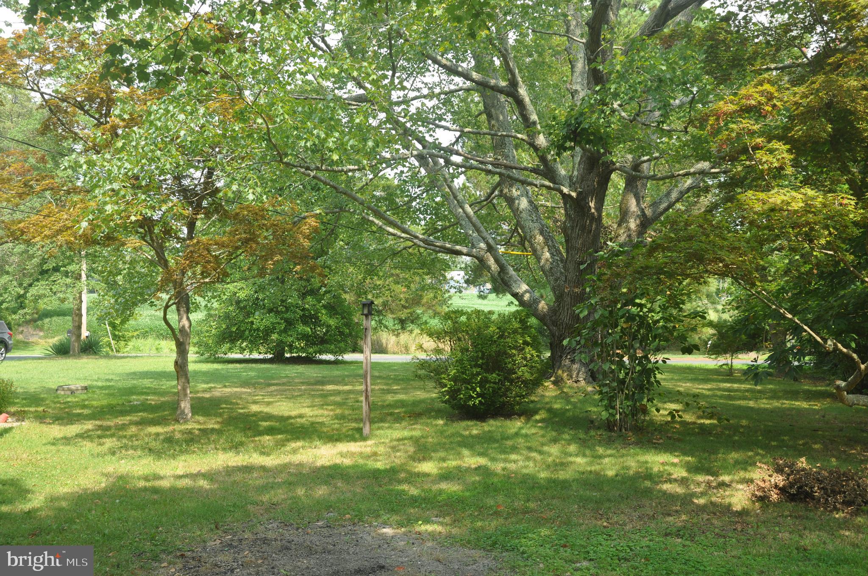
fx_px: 939
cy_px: 288
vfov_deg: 34.1
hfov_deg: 49.6
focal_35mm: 39
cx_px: 434
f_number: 7.1
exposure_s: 1/60
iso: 200
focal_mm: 26
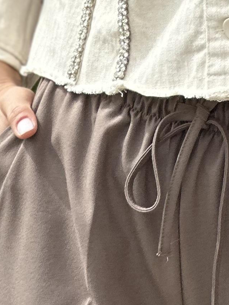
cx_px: 310
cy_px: -344
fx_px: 3210
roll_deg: +0.0
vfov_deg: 5.3
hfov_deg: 4.1
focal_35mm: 364
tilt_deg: -5.2
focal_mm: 9
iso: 32
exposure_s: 1/404
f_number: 2.8
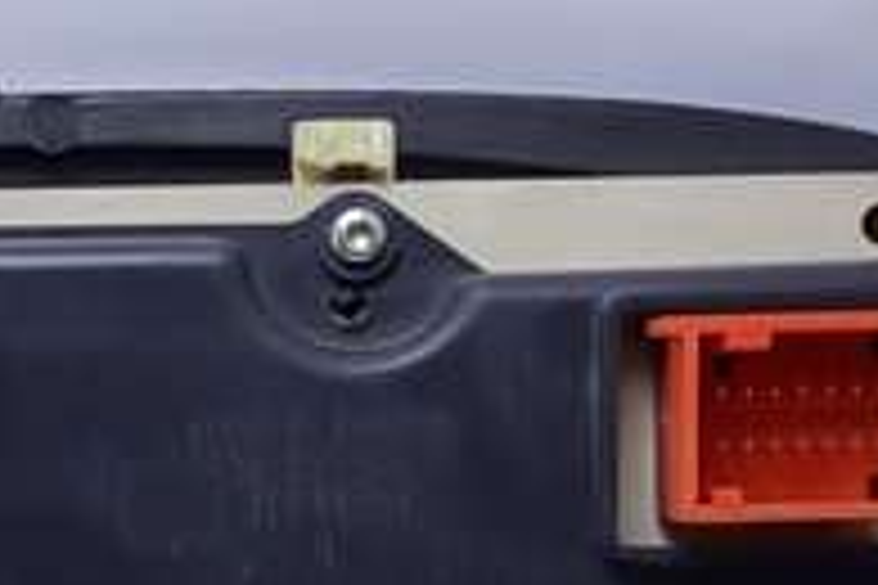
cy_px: 862
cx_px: -108
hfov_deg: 11.8
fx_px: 4195
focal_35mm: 172
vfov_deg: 7.8
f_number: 3.2
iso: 125
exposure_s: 1/80
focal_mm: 15.28
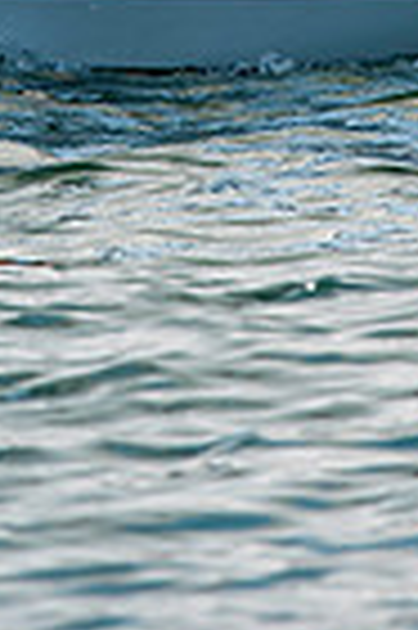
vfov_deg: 1.4
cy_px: -306
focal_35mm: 1450
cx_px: 81
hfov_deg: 0.9
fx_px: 25315
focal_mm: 300
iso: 250
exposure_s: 1/1250
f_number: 5
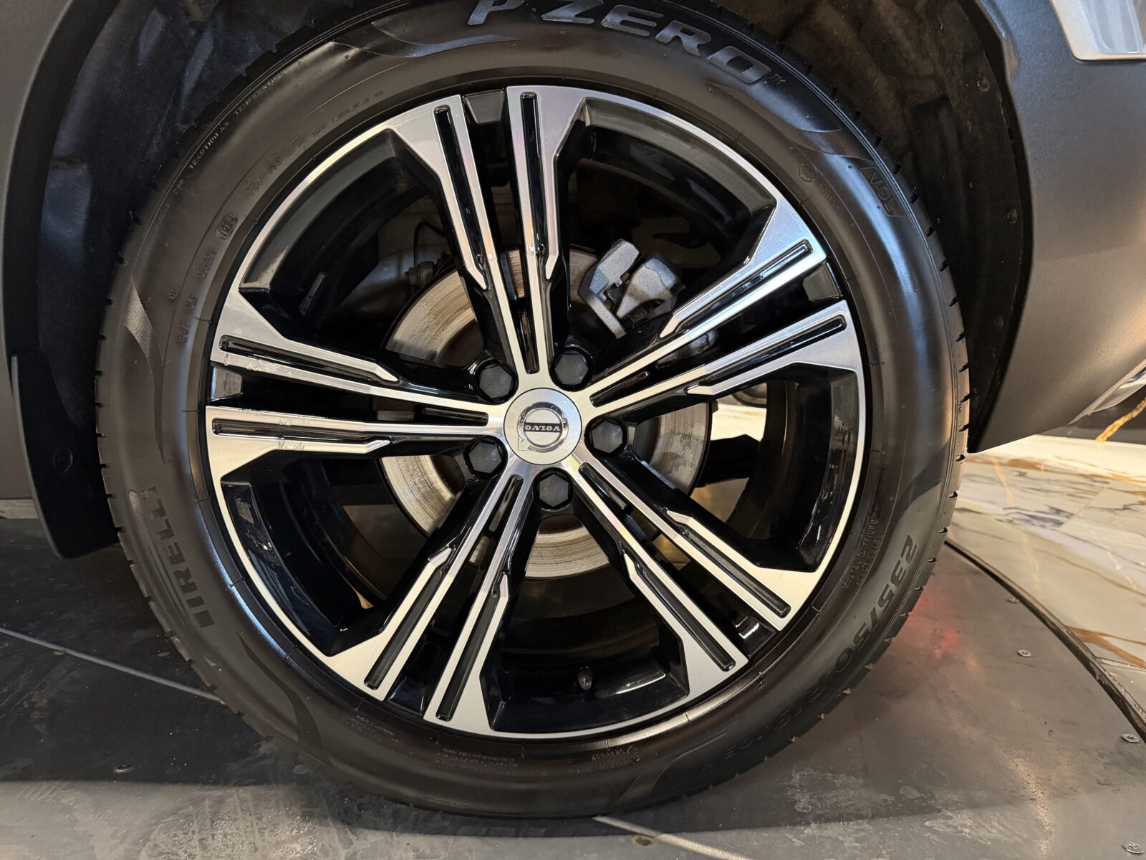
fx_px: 795
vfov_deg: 56.8
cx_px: 573
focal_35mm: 24
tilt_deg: -8.9
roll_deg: -0.1
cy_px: 430
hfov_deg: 71.6
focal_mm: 6.76
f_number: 1.78
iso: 640
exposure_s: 1/33
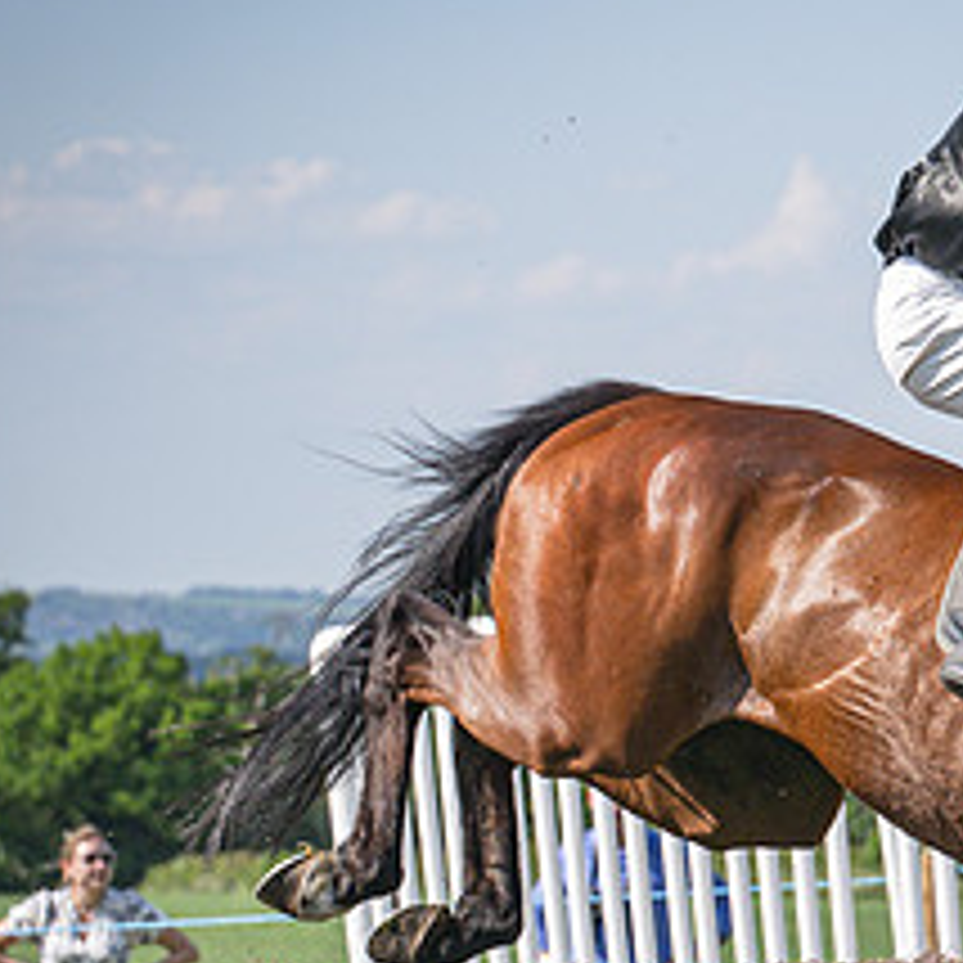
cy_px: 762
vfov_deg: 6.5
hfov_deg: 6.5
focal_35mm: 270
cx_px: 978
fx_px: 8498
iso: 400
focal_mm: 70
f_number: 4
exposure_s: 1/3200
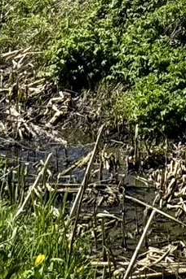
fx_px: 792
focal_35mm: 102
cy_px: -181
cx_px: 123
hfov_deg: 13.4
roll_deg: -0.3
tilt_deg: -4.4
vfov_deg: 17.3
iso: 40
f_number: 2.2
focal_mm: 2.22
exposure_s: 1/1395
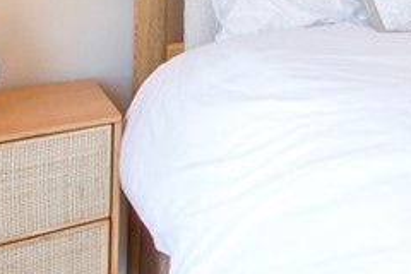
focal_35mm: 64
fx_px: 731
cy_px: -124
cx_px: 776
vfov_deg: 18.9
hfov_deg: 20.2
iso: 250
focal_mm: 15
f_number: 6.3
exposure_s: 1/40
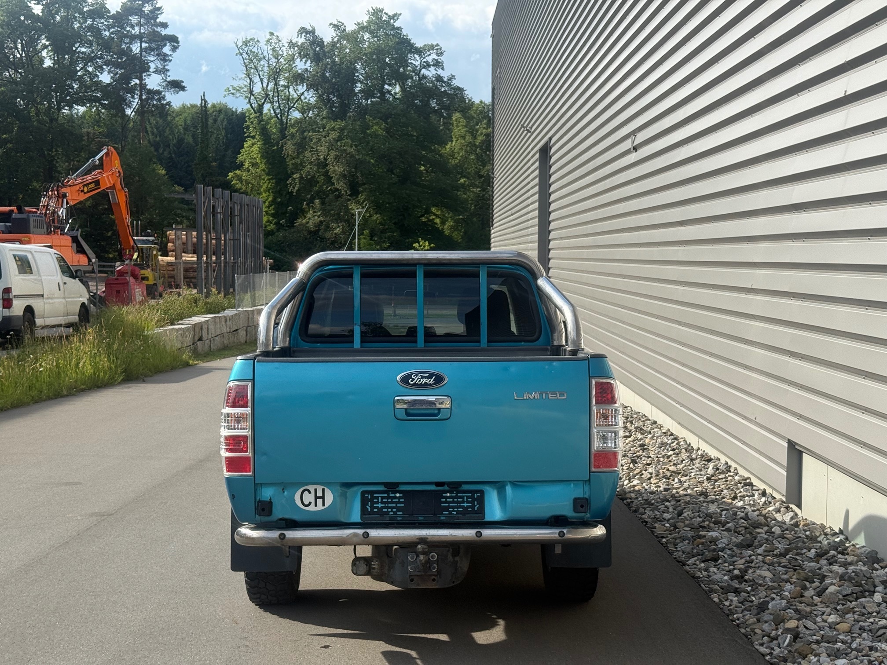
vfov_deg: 30.3
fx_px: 1230
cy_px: 332
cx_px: 444
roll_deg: -0.2
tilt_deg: -4.1
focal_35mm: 48
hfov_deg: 39.7
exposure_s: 1/2976
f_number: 1.78
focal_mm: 6.76
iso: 80
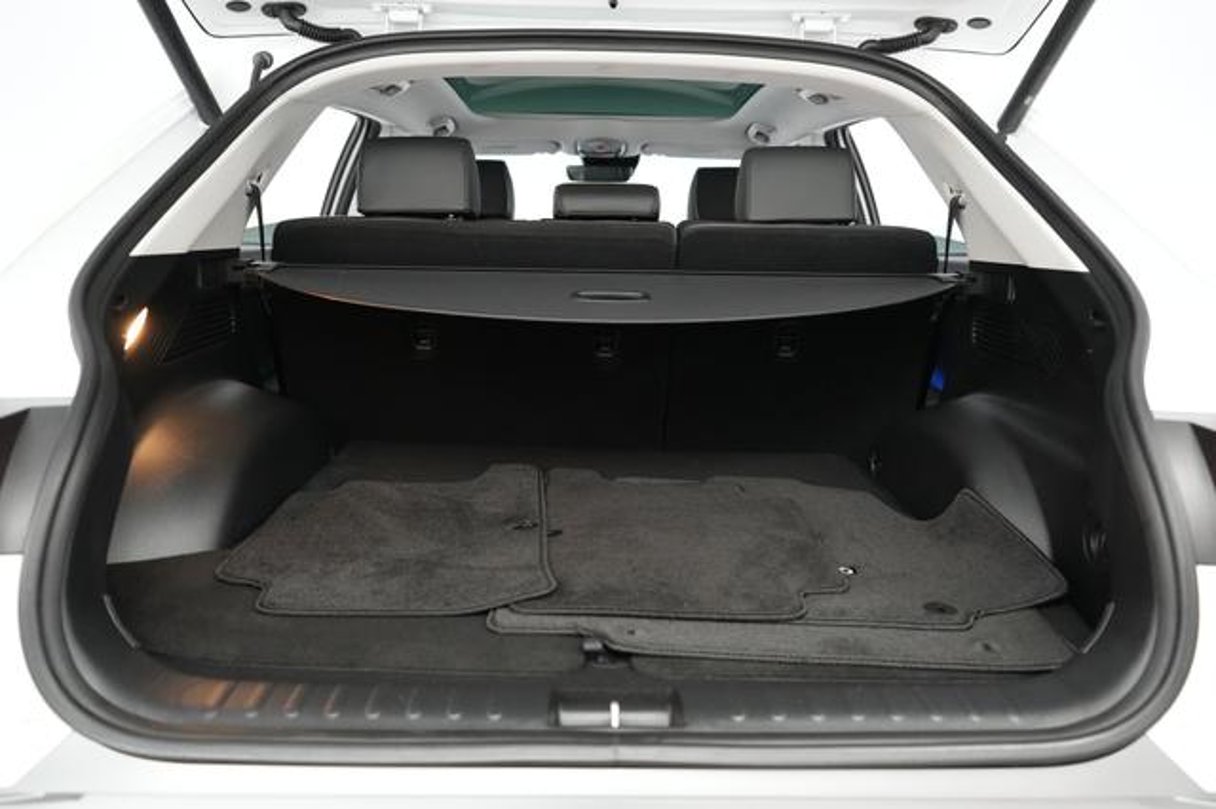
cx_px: 608
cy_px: 404
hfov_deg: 69.4
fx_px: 878
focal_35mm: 26
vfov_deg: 49.5
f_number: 2.8
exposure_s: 1/160
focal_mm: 26
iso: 6400
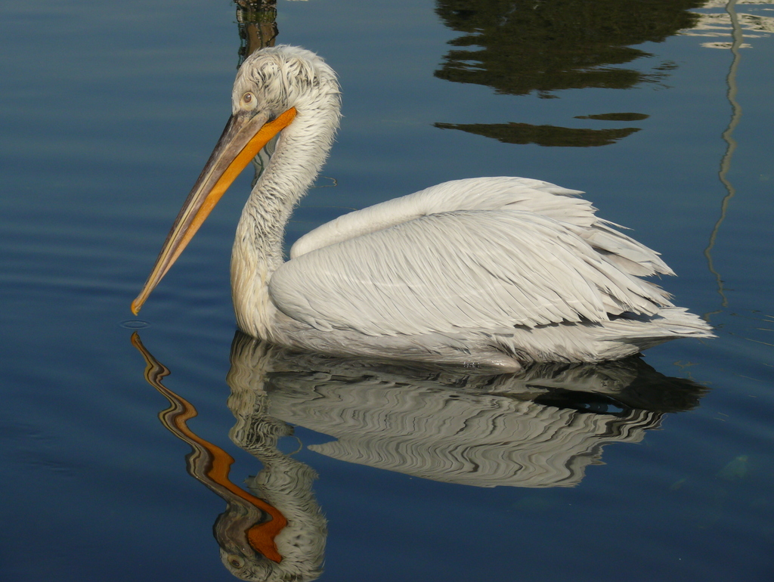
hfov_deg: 16.3
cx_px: 387
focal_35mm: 121
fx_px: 2708
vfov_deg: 12.3
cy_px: 291
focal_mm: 25.6
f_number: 5
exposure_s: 1/640
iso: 100
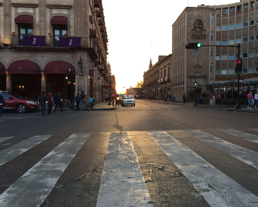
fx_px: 237
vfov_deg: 47.1
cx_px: 140
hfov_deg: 57.1
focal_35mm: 31
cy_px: 103
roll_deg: -0.7
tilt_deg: -1.7
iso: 50
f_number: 2.2
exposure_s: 1/120
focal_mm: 4.15
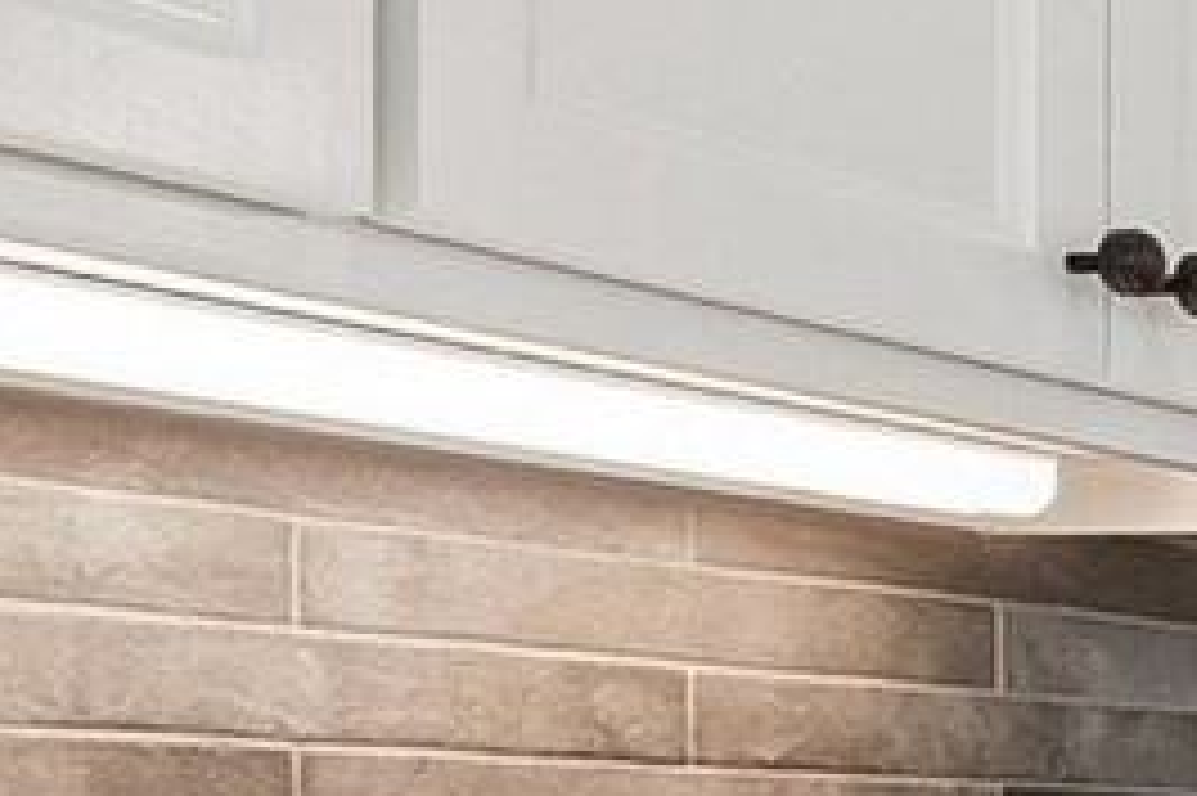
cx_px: 3555
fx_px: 3821
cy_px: 1023
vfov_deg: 11.6
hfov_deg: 11.3
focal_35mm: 115
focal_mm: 10
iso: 200
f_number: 6.3
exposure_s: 1/125
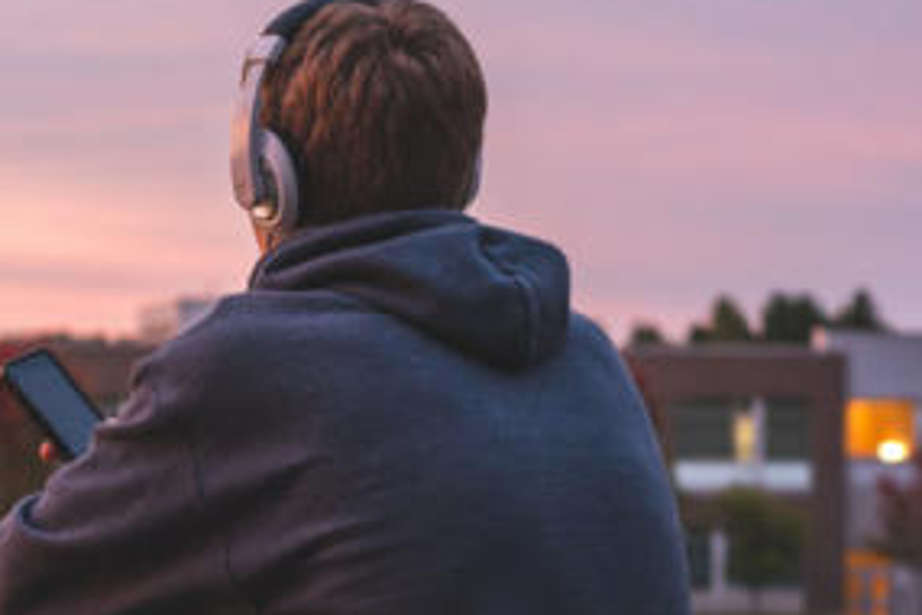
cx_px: 0
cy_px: 464
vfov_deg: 11.3
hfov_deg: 16.6
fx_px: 3099
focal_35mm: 121
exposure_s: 1/100
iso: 800
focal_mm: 50
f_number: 3.5
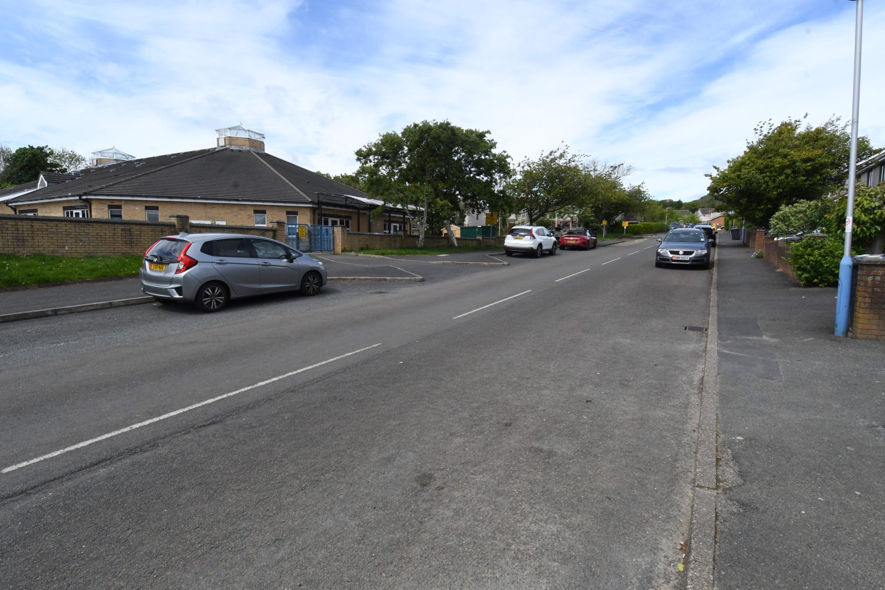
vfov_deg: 67.4
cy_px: 295
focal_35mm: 18
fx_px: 442
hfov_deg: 90.0
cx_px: 442
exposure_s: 1/640
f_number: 13
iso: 1000
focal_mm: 12
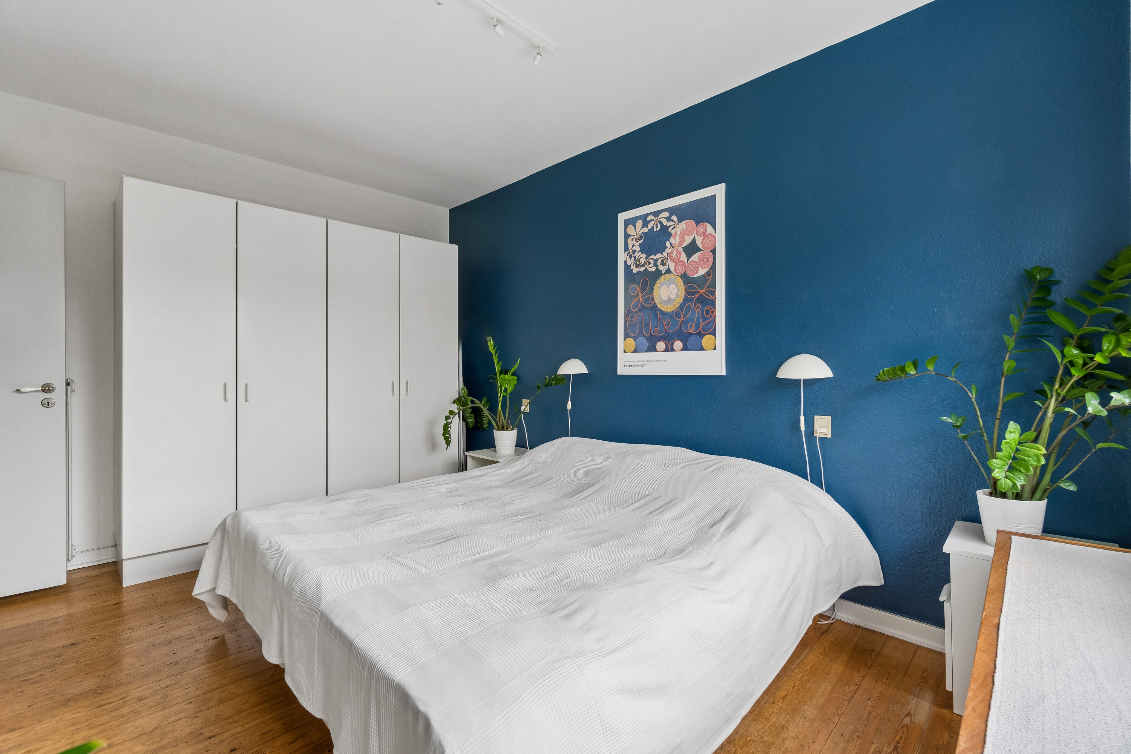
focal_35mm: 15
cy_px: 377
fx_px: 471
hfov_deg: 100.4
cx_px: 566
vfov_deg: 77.3
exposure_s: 1/20
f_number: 8
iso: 400
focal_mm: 10
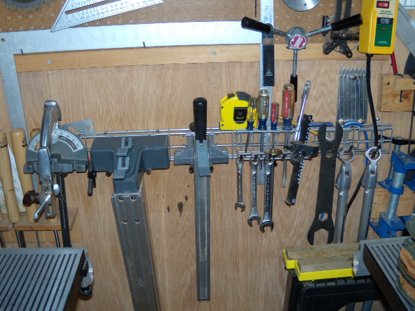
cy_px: 156
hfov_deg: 51.4
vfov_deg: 39.7
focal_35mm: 36
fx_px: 432
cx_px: 208
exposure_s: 1/30
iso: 80
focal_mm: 6.4
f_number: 3.6
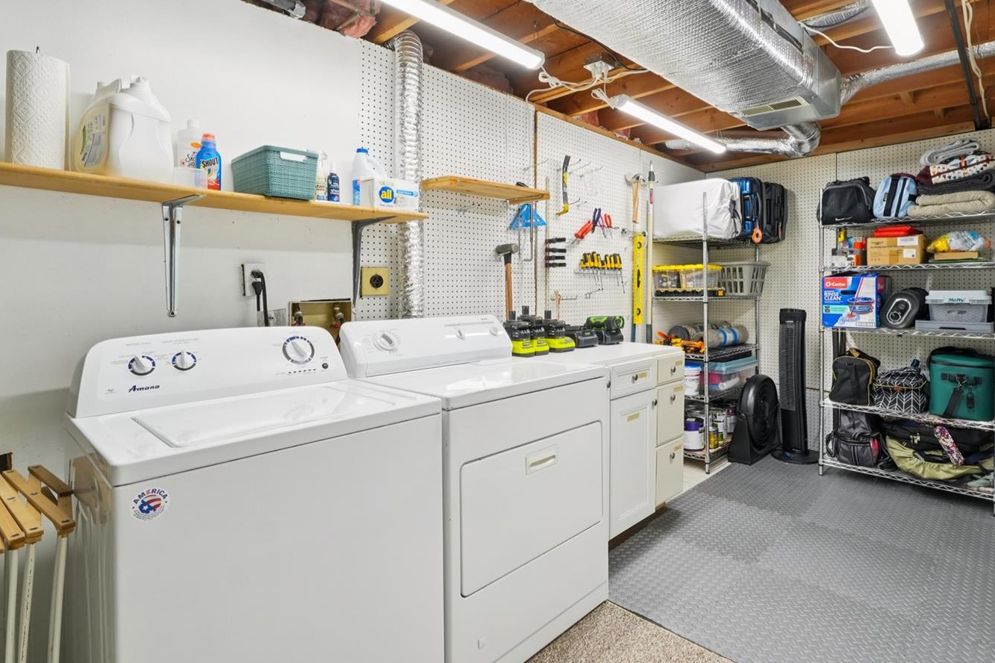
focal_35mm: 18
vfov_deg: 67.1
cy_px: 286
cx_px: 573
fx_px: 497
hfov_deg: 89.4
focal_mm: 10
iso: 800
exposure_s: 1/2.5
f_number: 8
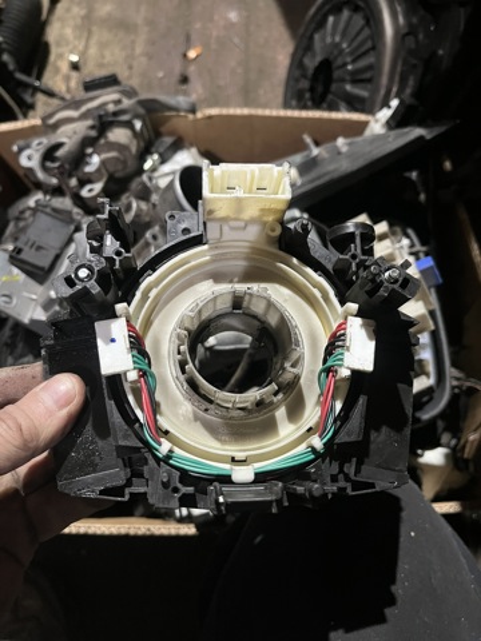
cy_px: 320
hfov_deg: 53.1
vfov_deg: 67.3
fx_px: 482
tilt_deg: -69.1
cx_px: 240
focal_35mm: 26
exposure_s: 1/33
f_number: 1.6
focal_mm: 5.1
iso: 500
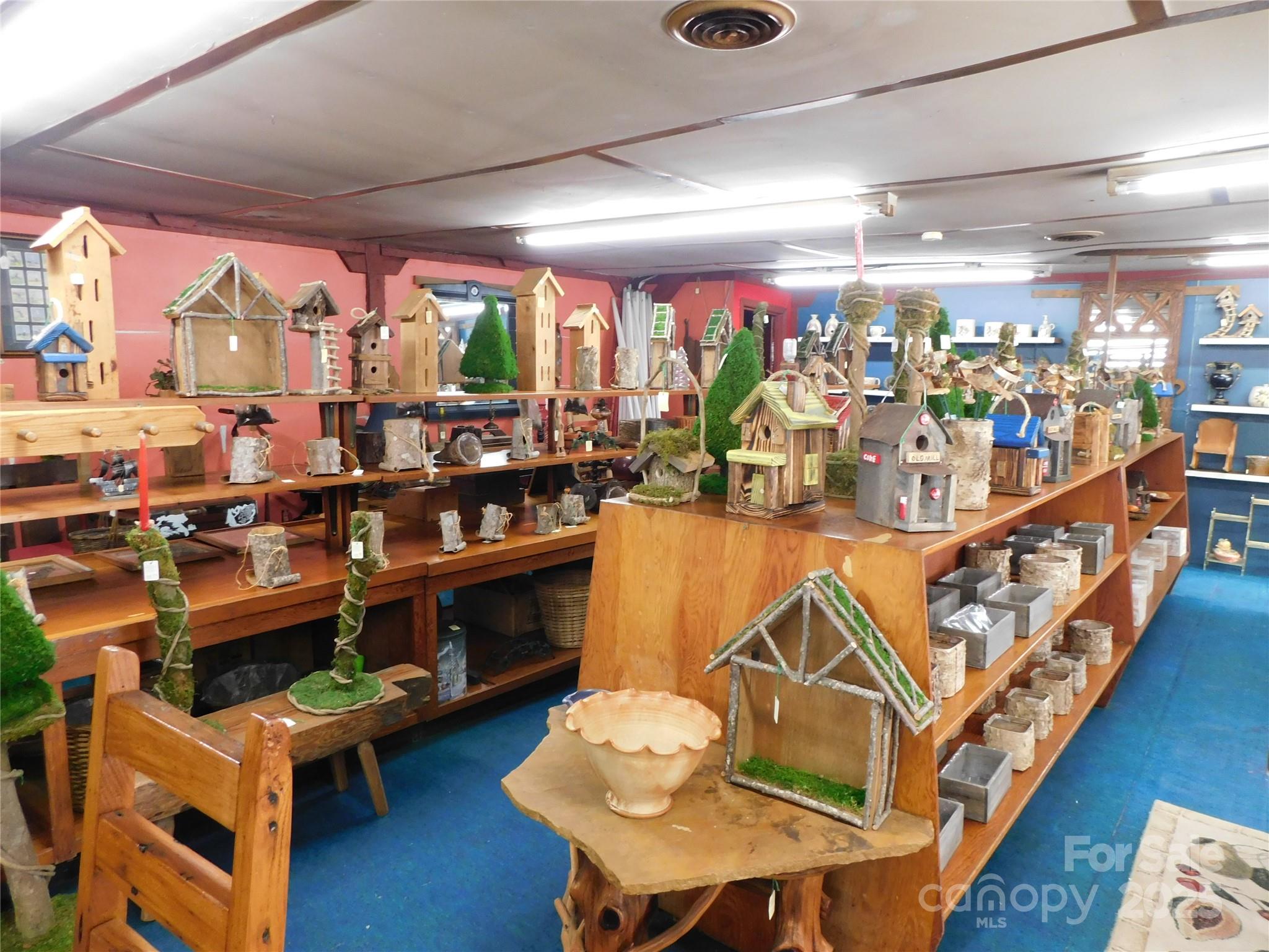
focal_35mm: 23
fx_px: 843
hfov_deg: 73.9
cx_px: 634
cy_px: 476
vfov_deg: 58.9
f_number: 3
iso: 320
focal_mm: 4
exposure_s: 1/30
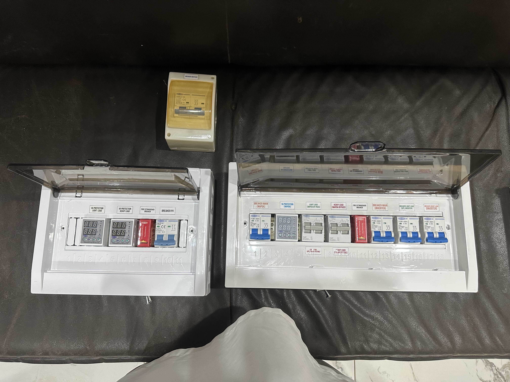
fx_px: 354
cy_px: 191
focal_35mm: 24
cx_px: 255
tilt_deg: -83.4
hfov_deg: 71.6
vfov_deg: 56.8
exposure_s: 1/50
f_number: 1.78
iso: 320
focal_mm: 6.86
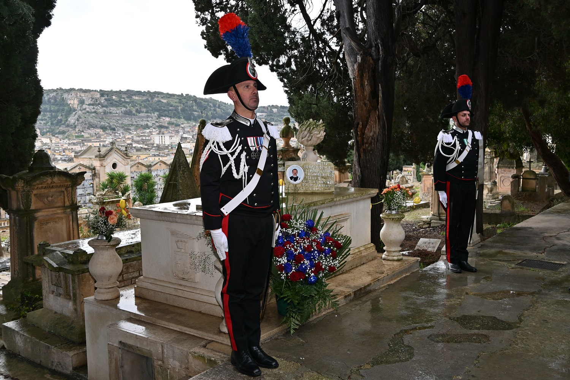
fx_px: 558
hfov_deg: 54.1
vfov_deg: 37.6
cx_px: 285
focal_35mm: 35
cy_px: 190
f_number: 5.6
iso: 100
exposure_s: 1/125
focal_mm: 23.5
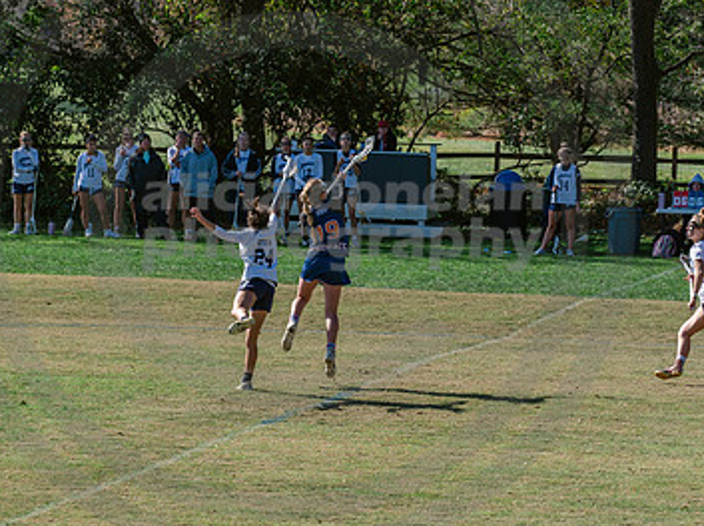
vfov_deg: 7.7
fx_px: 3921
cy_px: 214
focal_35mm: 193
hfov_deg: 10.3
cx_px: 281
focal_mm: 122
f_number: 7.1
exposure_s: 1/800
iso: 250
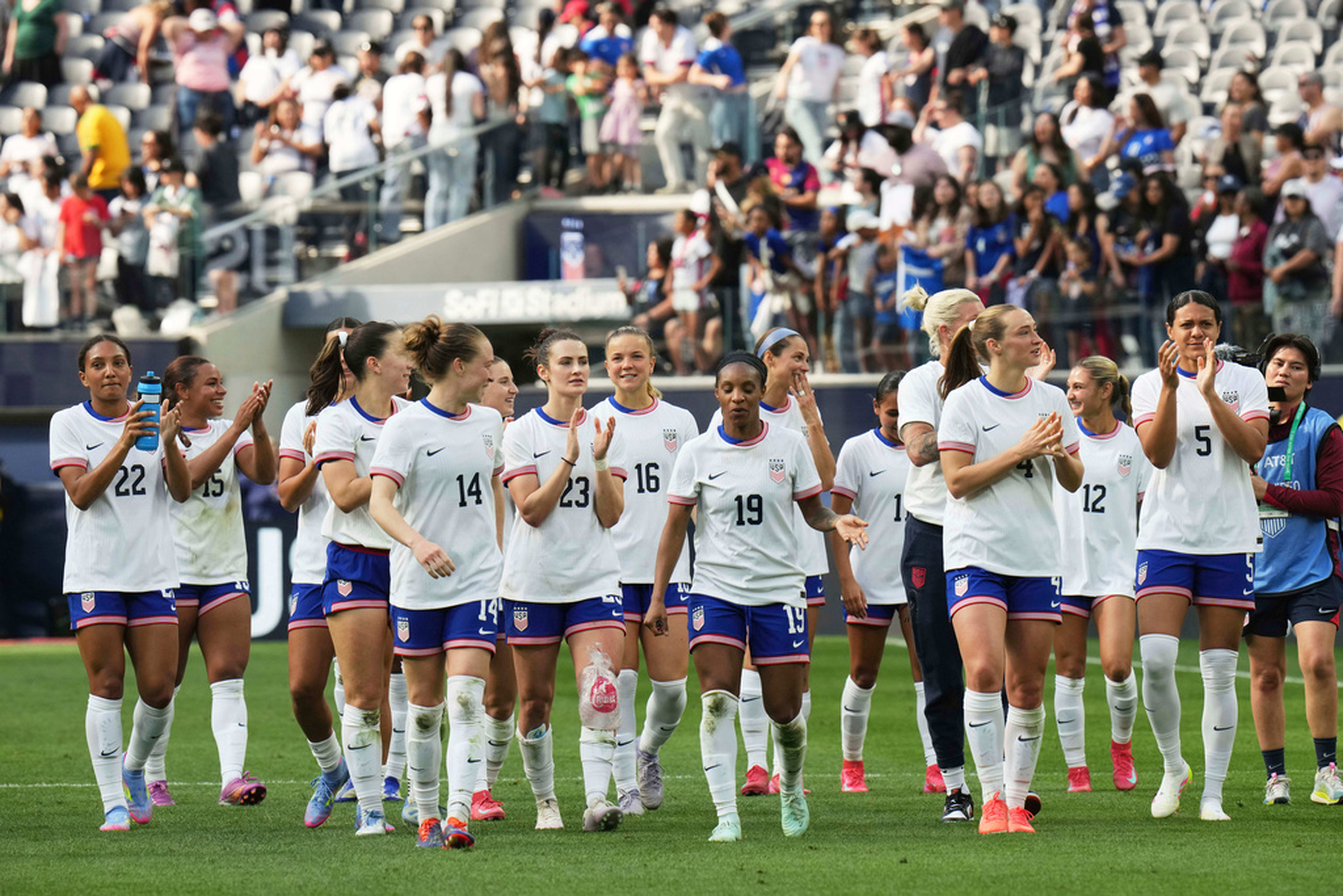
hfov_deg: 5.2
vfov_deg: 3.4
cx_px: 672
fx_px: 14923
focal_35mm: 400
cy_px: 448
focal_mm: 400
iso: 1600
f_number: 8
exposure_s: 1/800
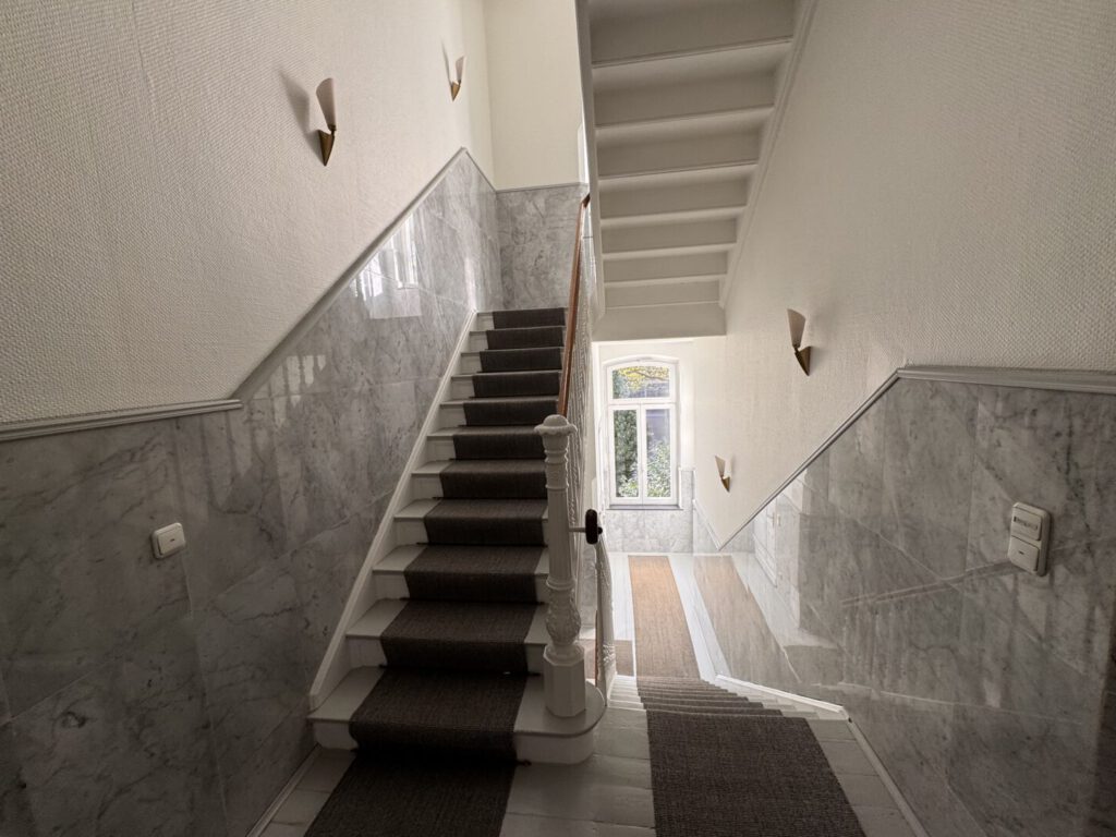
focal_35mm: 14
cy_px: 418
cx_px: 558
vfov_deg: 85.7
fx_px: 451
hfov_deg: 102.1
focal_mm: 2.22
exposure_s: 1/99
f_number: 2.2
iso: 64
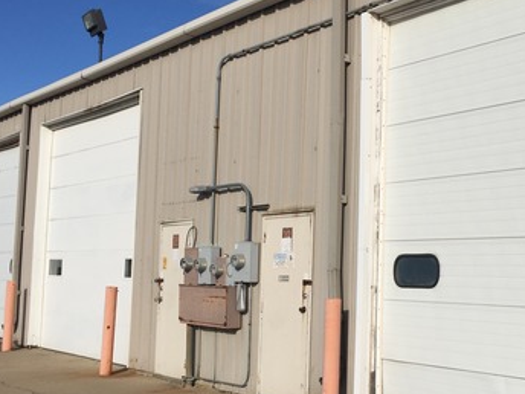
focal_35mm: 54
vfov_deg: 27.0
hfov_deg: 35.3
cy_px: 212
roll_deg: -1.8
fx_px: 819
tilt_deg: +4.3
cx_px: 337
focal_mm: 4.15
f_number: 2.2
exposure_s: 1/3968
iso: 32
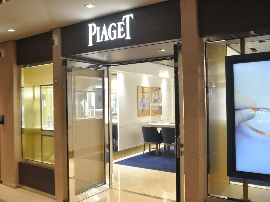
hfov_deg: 59.9
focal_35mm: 30
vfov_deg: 46.8
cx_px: 126
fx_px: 234
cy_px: 100
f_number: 7.1
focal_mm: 18
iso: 1250
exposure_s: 1/80
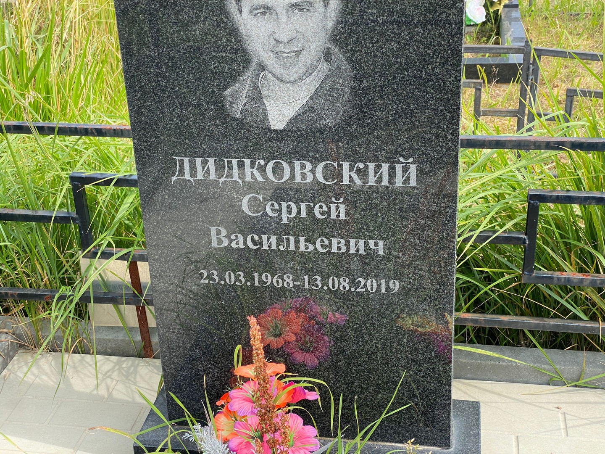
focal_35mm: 52
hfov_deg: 36.8
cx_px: 302
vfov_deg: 28.0
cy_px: 227
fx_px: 909
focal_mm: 6
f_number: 2
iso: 20
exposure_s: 1/428
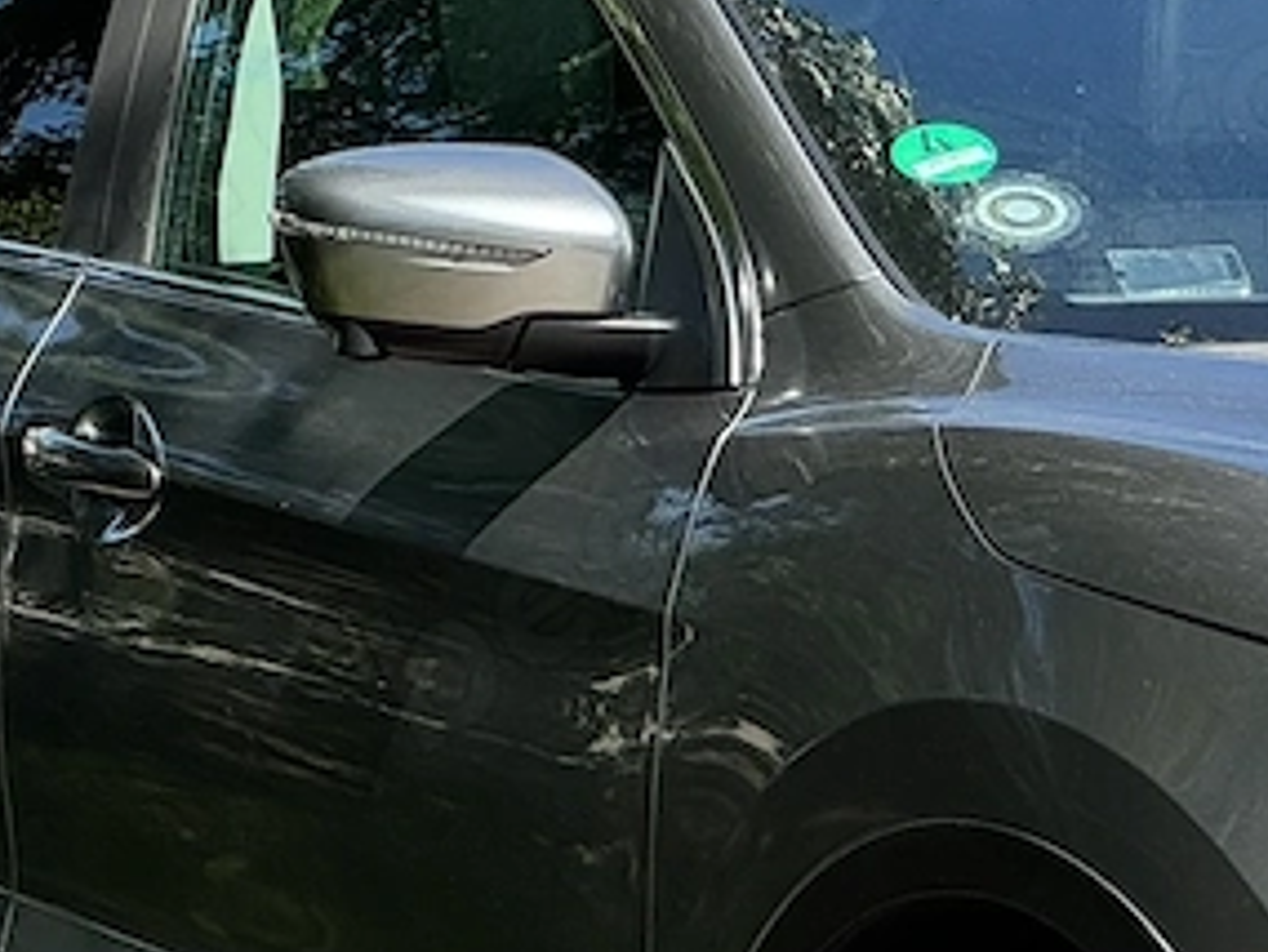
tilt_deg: -2.5
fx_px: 9894
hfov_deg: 7.3
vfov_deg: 5.5
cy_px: 480
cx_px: 1428
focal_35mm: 270
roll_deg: +0.8
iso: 25
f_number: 2.8
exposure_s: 1/508
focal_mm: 9
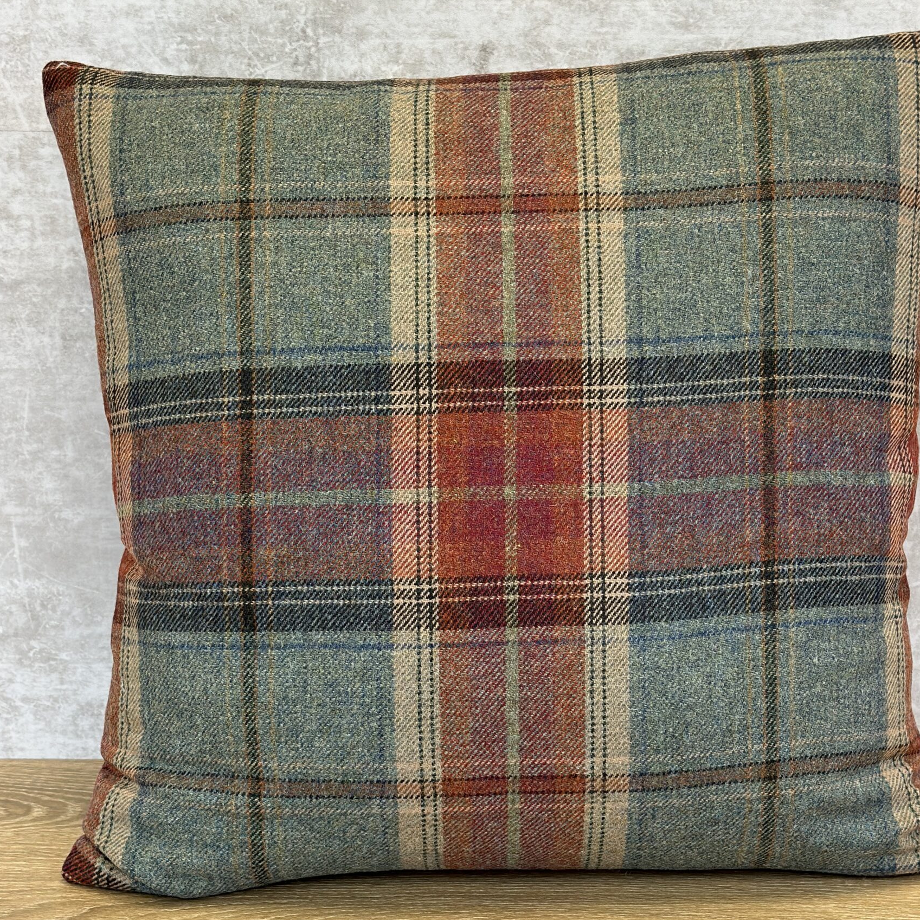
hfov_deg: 26.9
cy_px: 544
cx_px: 475
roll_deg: -0.1
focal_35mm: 64
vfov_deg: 26.8
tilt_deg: -16.1
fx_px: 1924
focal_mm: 6.86
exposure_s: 1/120
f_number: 1.78
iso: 100
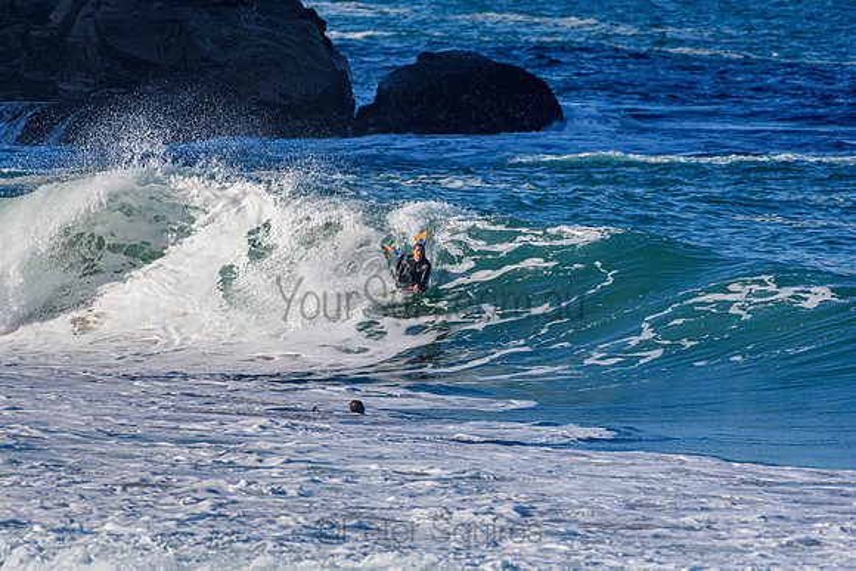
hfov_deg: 2.7
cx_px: 428
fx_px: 17837
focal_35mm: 750
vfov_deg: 1.8
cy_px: 286
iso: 320
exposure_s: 1/2000
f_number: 5.6
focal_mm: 500
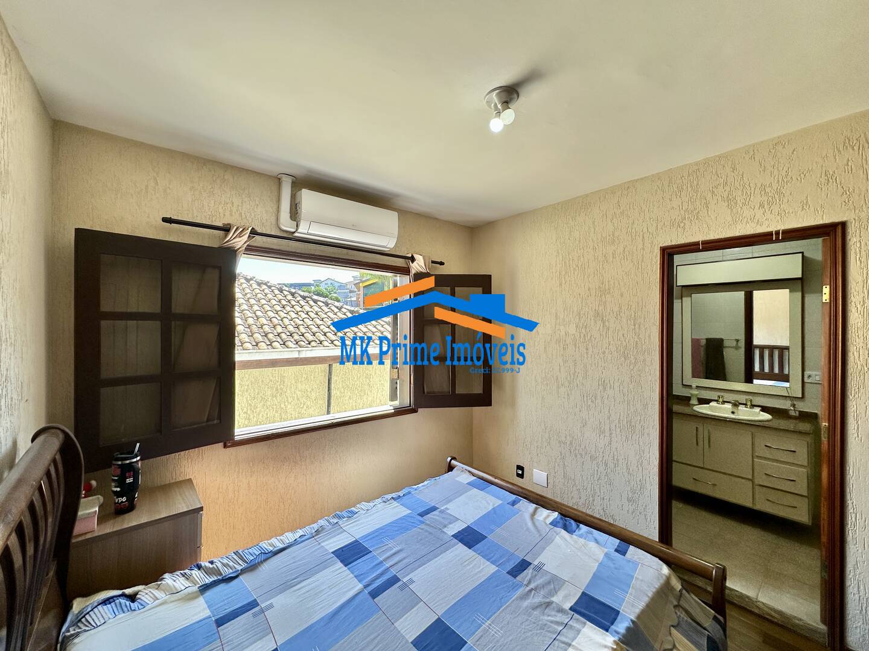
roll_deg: -0.2
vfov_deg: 85.7
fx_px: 351
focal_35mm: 14
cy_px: 326
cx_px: 434
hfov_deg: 102.1
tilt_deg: -0.2
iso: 40
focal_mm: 2.22
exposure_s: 1/227
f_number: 2.2
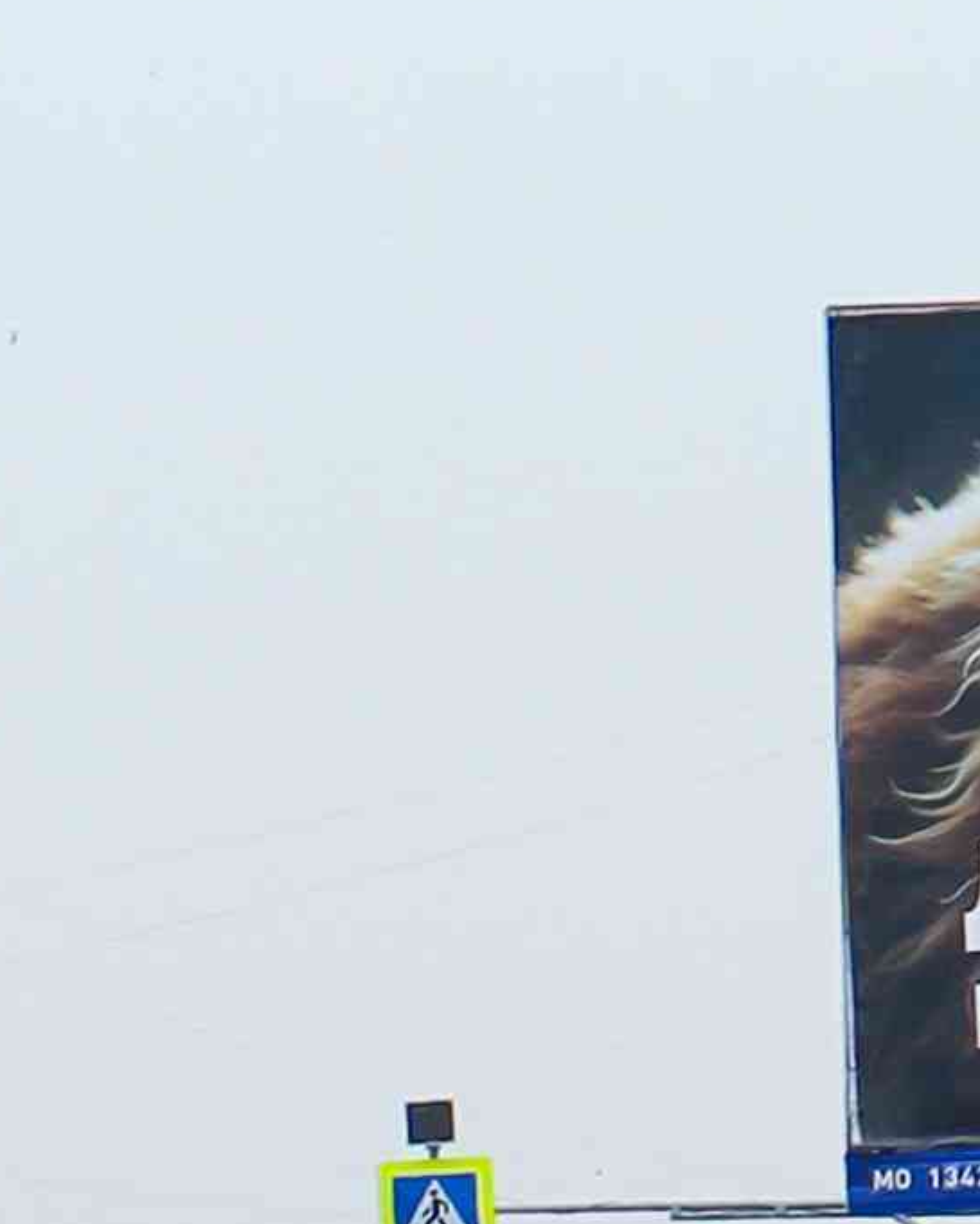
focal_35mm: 771
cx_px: -1635
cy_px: 2646
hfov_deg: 2.0
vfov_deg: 2.5
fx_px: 27947
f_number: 7.1
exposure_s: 1/200
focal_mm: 69
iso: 100
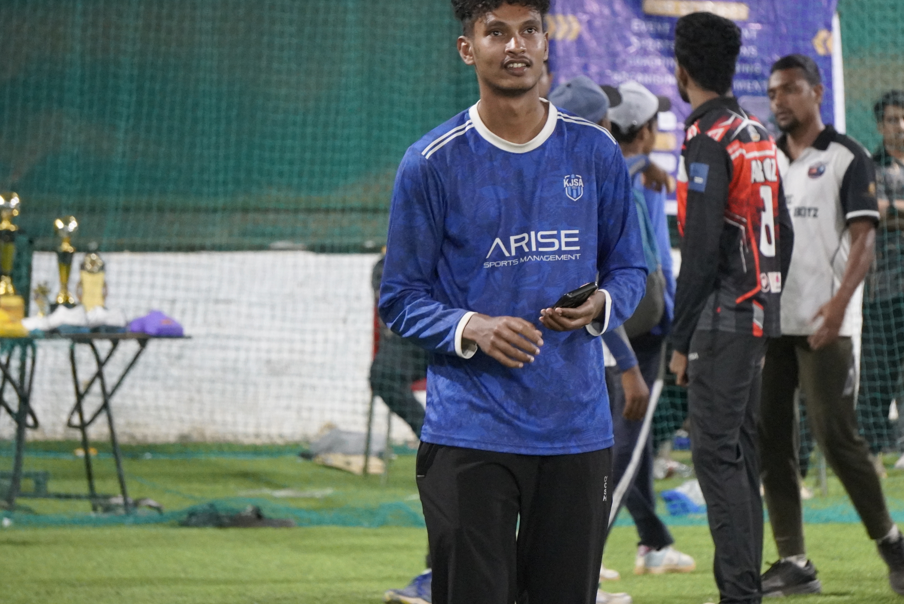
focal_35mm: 293
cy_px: 295
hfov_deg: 7.0
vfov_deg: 4.7
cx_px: 596
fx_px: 7353
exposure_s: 1/90
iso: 6400
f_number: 5.6
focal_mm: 147
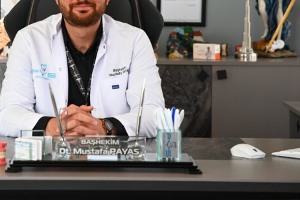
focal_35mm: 141
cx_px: 80
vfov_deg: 9.7
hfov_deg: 14.5
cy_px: 52
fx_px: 1175
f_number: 5
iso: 640
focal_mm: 85
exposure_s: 1/200
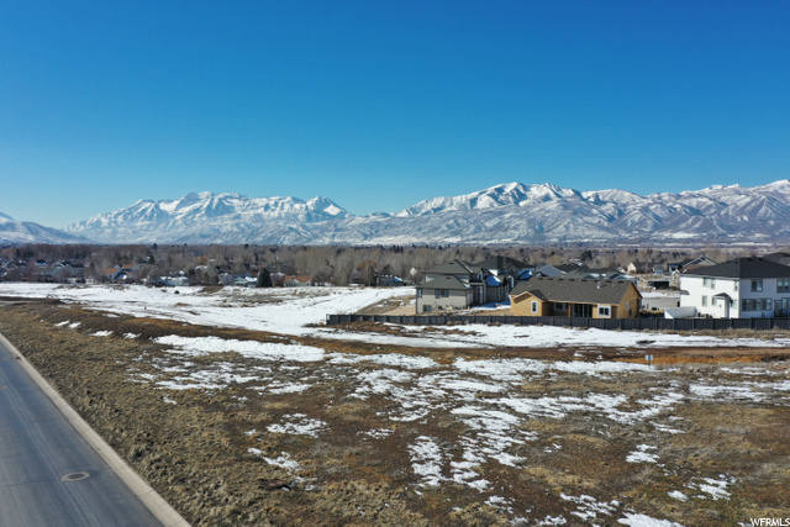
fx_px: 615
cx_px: 395
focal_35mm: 28
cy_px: 264
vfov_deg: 46.4
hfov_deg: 65.5
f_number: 6.3
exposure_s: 1/500
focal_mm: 10.26
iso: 100
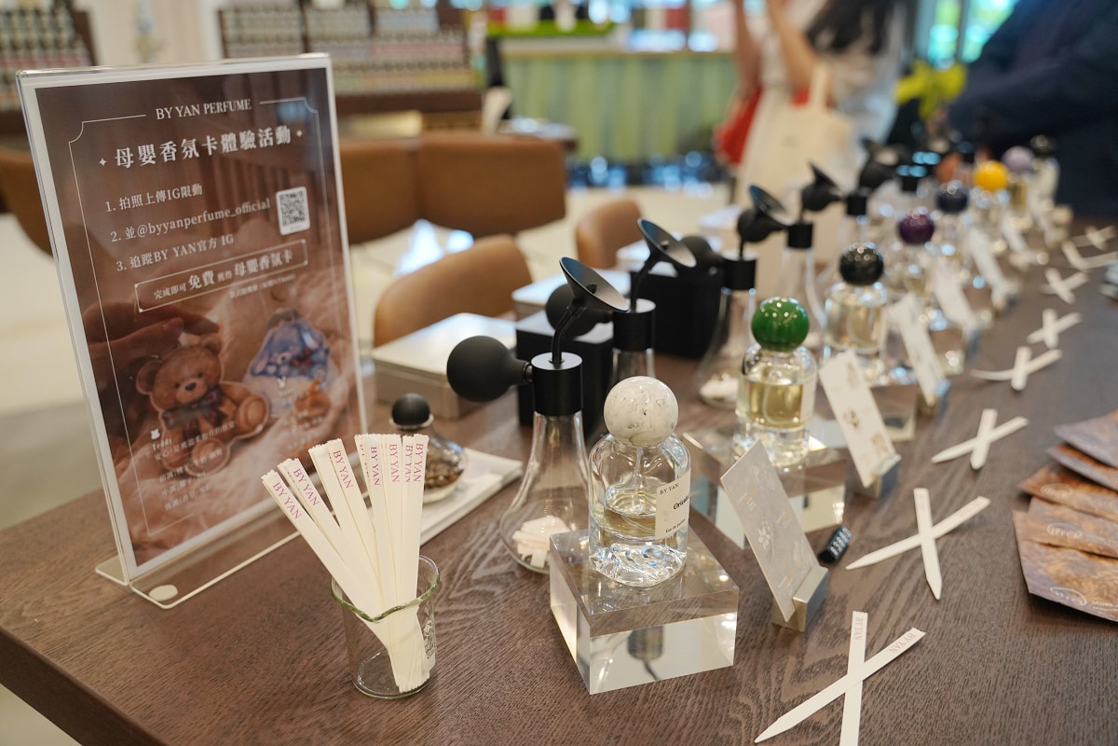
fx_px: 869
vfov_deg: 46.4
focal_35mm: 28
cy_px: 373
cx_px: 559
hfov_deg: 65.5
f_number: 3.5
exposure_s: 1/160
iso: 1600
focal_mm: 28
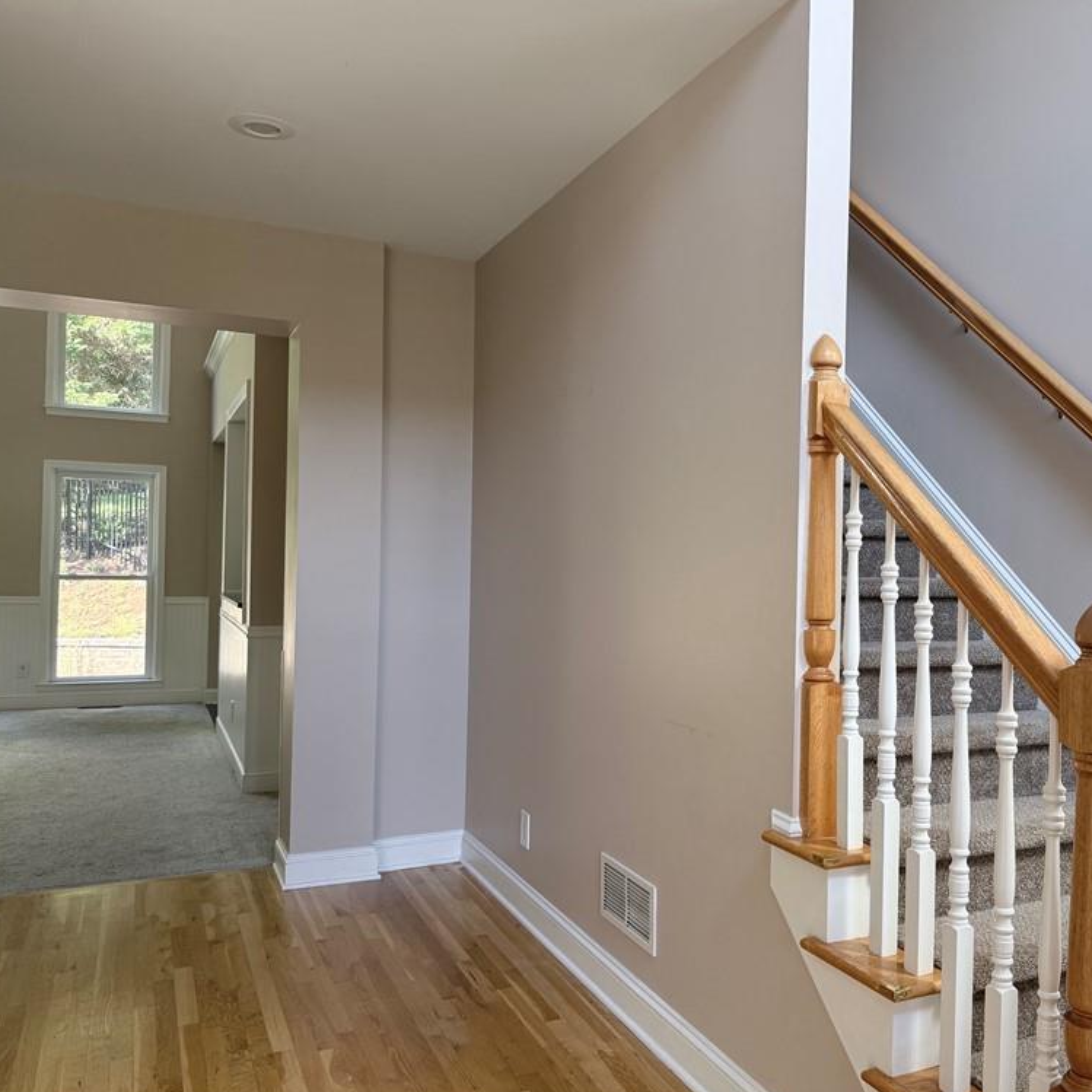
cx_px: 707
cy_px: 548
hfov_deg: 54.7
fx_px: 1035
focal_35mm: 29
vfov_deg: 55.6
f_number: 1.78
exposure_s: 1/240
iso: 160
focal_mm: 6.76
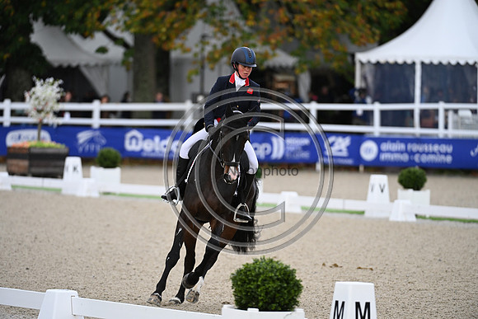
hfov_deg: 6.6
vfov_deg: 4.4
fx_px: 4117
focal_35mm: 310
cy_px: 160
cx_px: 239
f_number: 4.5
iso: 720
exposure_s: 1/1000
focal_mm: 310
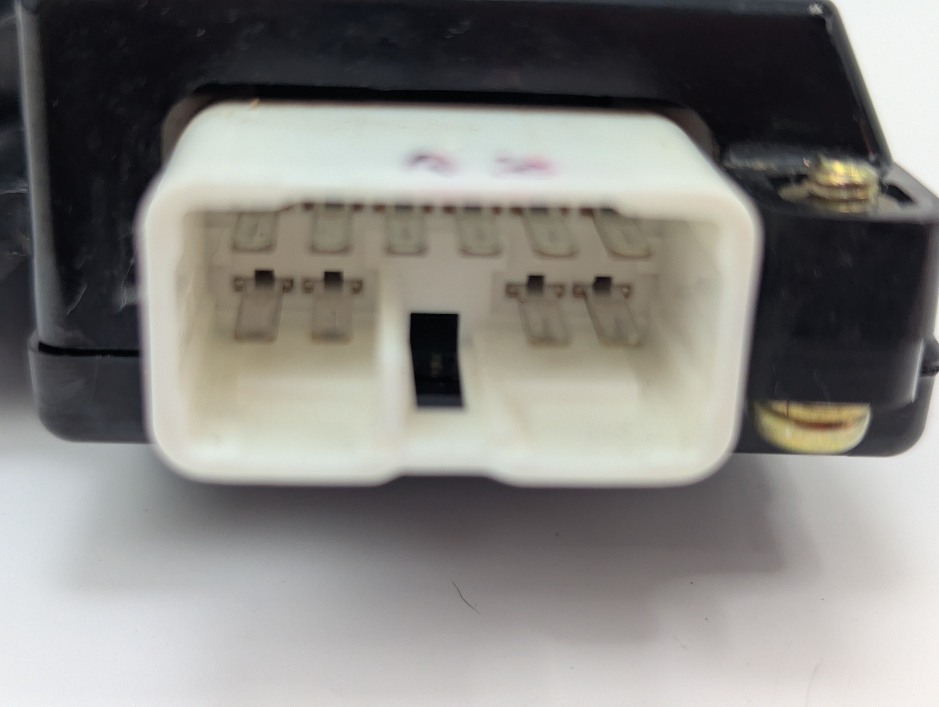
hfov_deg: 39.6
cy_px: 354
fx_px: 1304
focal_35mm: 48
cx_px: 470
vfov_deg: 30.3
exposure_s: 1/188
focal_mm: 6.81
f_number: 1.85
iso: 173
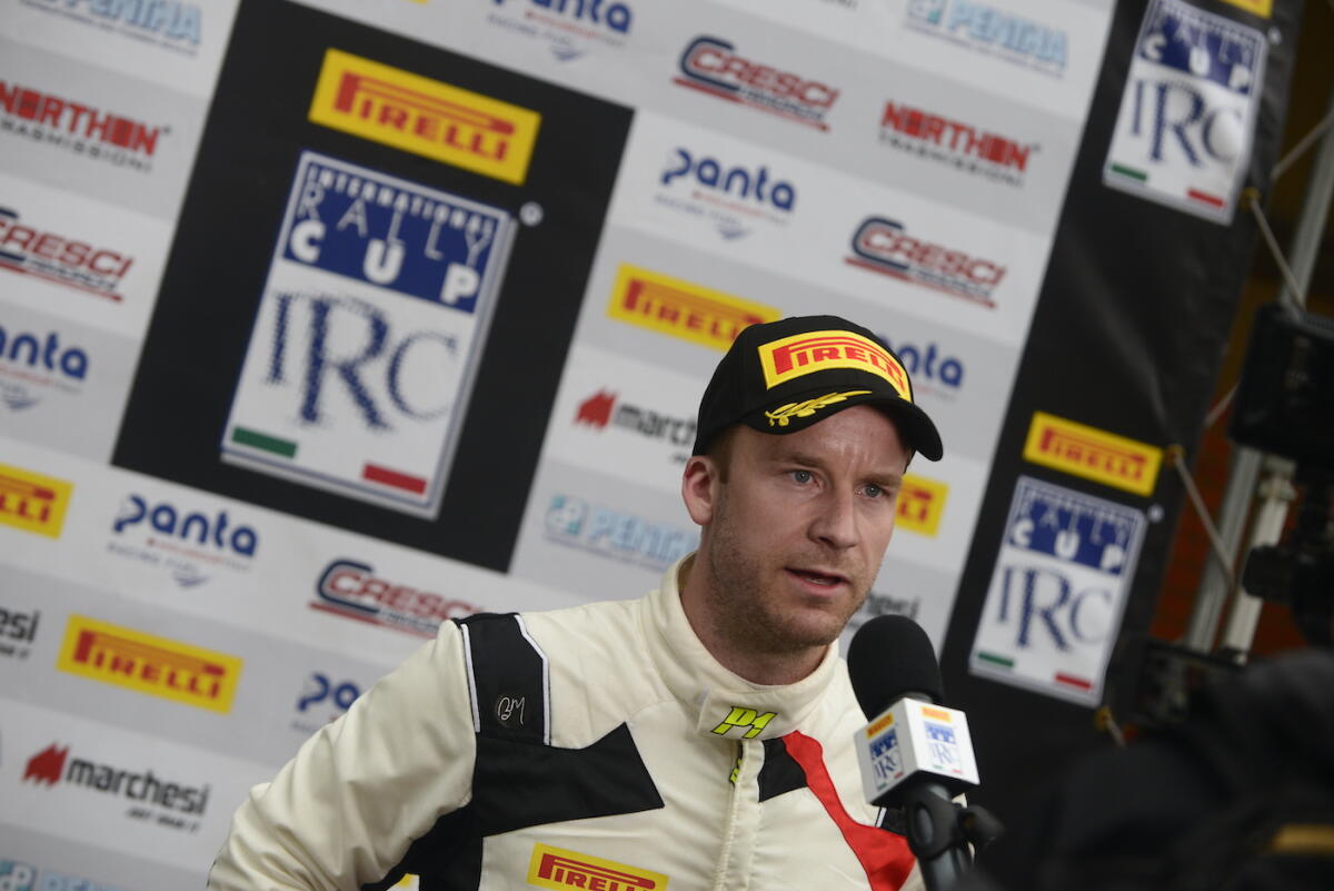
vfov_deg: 11.0
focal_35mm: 125
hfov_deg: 16.4
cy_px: 446
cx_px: 667
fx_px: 4633
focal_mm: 125
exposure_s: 1/500
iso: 1000
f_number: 4
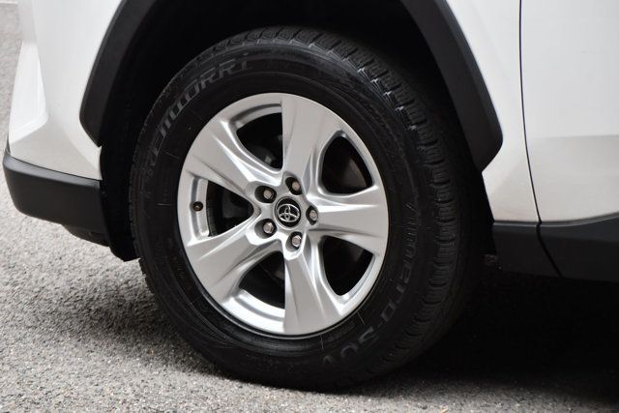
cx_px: 310
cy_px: 206
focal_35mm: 168
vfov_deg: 8.2
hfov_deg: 12.2
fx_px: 2889
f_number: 5.6
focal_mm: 112
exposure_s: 1/250
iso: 400
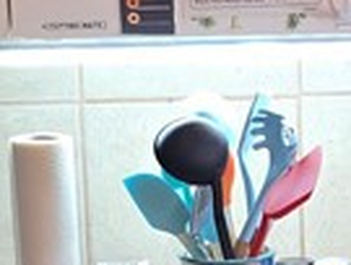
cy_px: 242
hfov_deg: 11.2
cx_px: 374
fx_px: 1769
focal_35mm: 174
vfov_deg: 8.5
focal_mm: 6.3
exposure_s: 1/120
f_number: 1.7
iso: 250
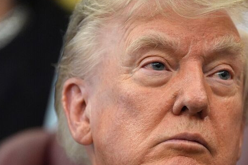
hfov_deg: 5.2
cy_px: 105
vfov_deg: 3.5
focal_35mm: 395
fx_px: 2720
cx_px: 157
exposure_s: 1/500
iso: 4000
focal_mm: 200
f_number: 2.8
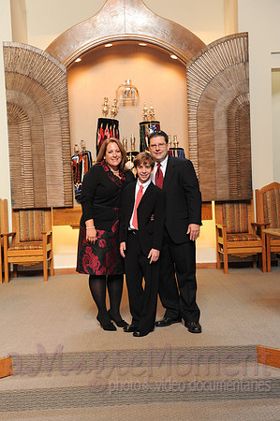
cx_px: 140
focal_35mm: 48
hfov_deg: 28.0
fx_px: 561
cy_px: 210
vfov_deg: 41.2
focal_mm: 48
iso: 500
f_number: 5
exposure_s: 1/50
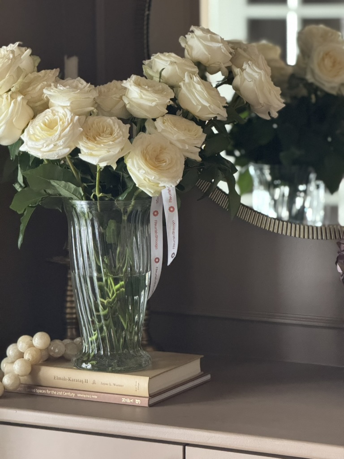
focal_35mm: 120
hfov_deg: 12.3
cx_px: 172
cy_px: 230
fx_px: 1590
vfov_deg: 16.4
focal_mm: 15.66
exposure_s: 1/40
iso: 1000
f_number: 2.8
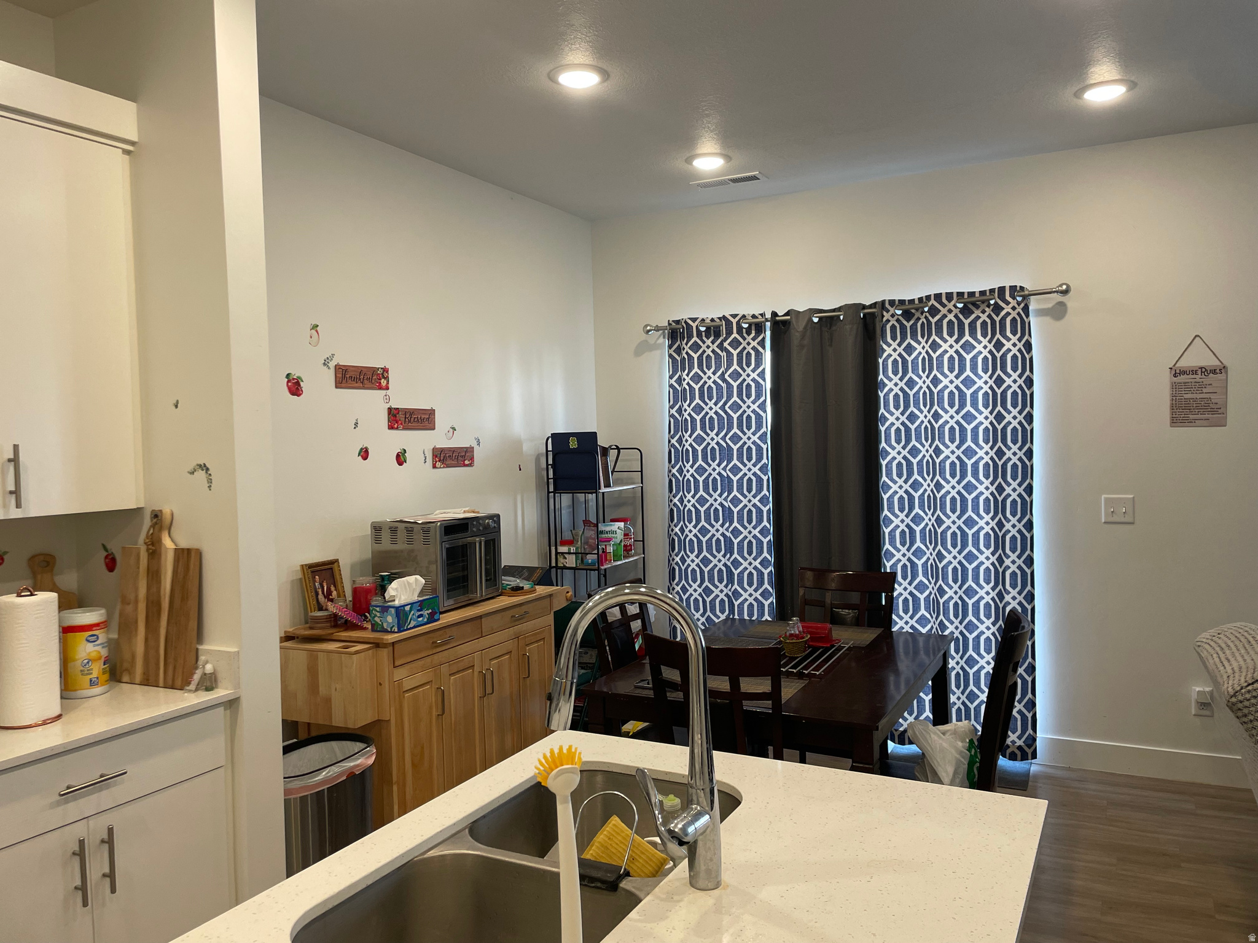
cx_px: 629
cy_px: 472
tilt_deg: -2.8
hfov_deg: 67.3
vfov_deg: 53.1
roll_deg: +1.1
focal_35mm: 26
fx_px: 945
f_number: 1.6
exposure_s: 1/120
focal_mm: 4.2
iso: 100
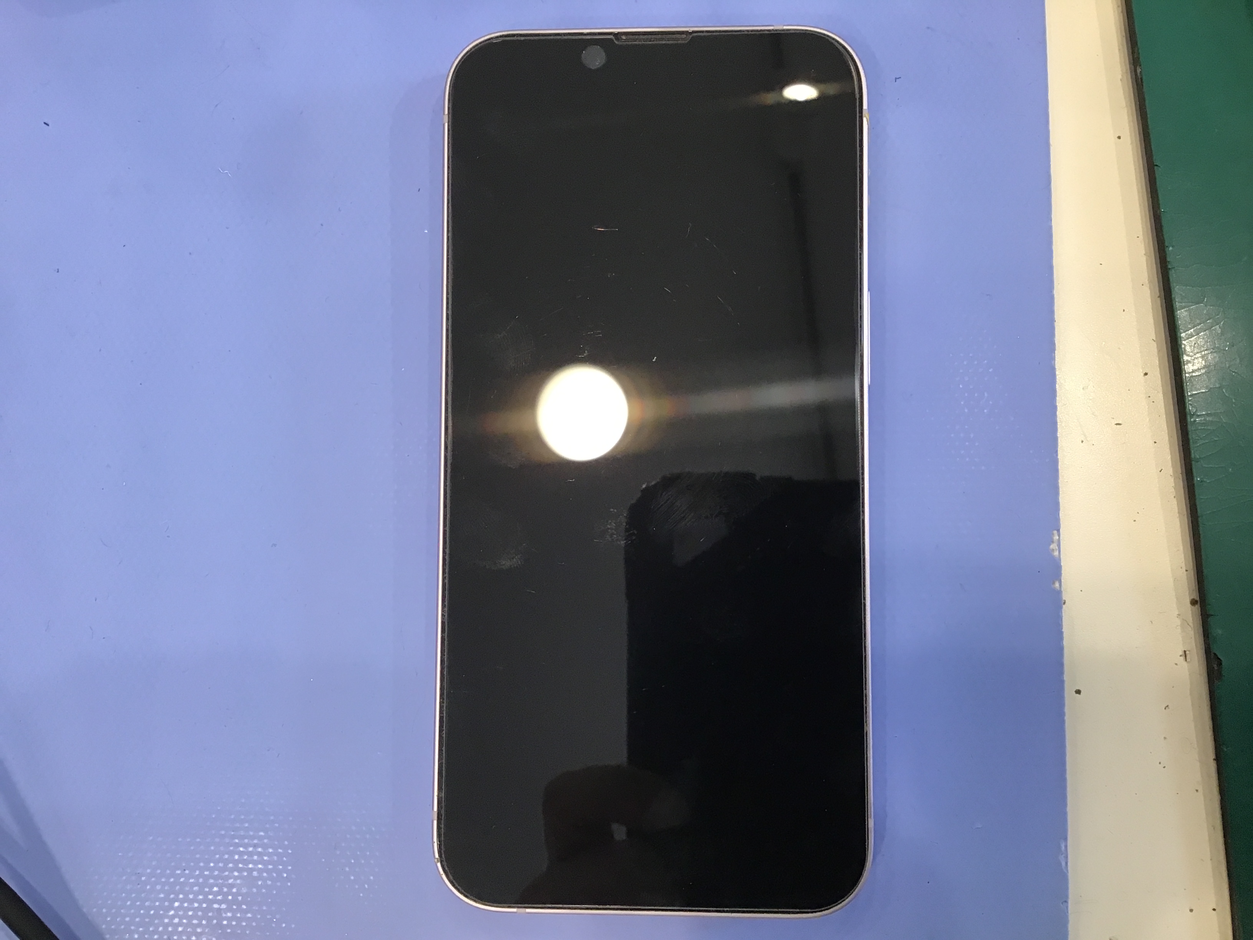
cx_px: 626
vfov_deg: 45.4
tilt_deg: -85.1
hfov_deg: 58.4
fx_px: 1122
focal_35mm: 31
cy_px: 470
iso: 64
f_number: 2.4
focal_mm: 3.3
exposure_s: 1/33
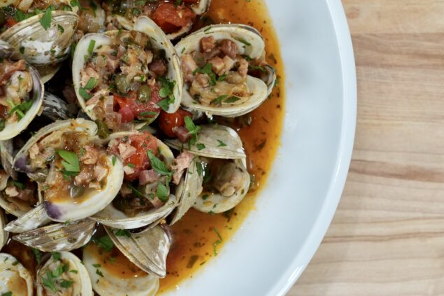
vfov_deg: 20.9
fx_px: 801
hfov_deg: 30.9
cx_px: 202
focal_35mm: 65
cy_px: 122
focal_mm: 36
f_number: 5.6
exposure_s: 1/160
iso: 1250
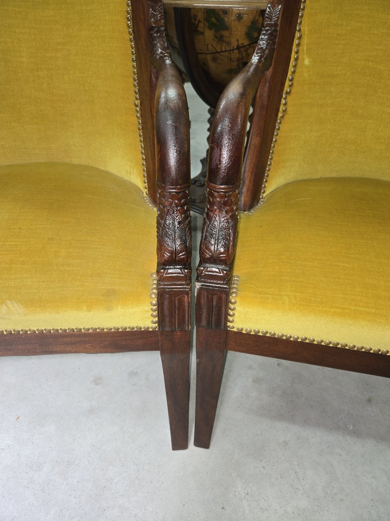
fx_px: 346
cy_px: 260
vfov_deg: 74.0
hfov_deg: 58.8
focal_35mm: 23
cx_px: 195
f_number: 1.8
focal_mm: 5.4
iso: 100
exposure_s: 1/50
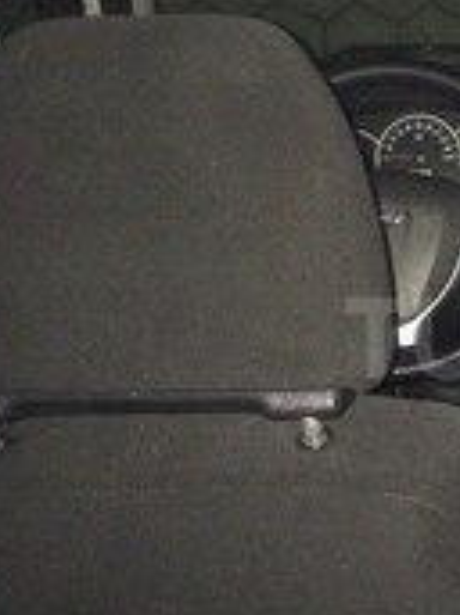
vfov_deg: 23.3
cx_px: 622
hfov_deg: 16.5
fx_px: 1490
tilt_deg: -17.0
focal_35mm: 84
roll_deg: +0.3
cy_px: 338
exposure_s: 1/17
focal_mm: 4.15
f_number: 2.2
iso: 500
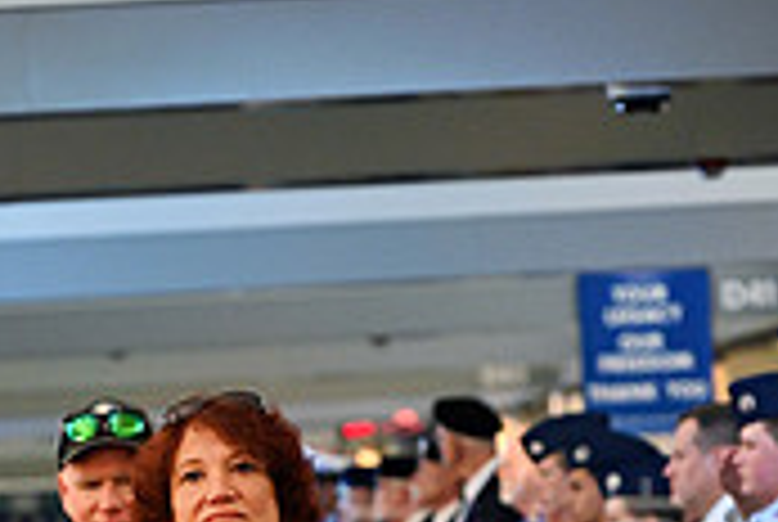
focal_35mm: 270
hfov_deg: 7.6
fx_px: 5845
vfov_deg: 5.1
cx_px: 265
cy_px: 891
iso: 5000
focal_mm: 104
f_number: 4
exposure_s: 1/200
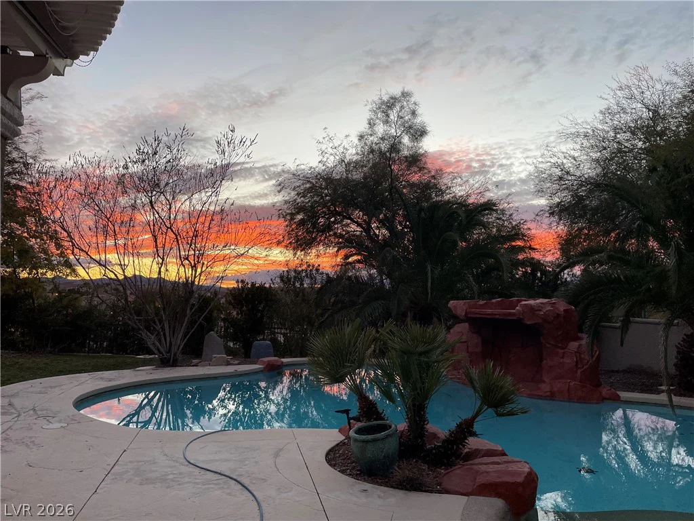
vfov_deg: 53.1
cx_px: 347
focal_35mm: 26
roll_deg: -0.6
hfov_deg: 67.3
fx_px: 521
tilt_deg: +5.4
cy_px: 260
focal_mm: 4.2
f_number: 1.6
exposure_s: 1/121
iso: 64
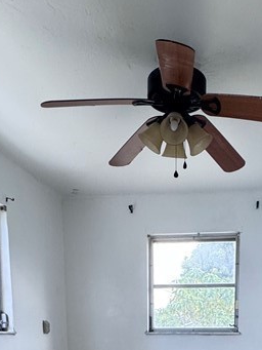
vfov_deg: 36.7
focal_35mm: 42
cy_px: 398
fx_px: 424
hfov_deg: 33.9
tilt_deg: -5.7
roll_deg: -0.4
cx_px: 183
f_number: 2.2
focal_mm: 2.22
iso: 200
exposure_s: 1/99
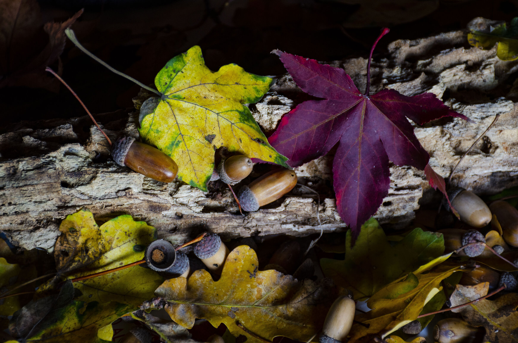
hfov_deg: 19.5
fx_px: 1508
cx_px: 259
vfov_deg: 13.0
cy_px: 172
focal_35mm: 105
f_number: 5
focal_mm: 70
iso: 500
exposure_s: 1/125
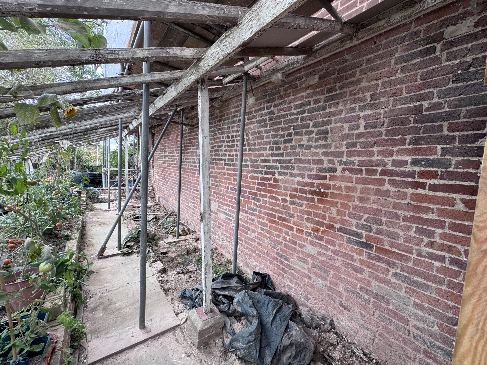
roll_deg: -3.3
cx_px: 244
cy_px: 182
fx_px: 197
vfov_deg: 85.7
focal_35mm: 14
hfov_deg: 102.1
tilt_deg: -4.4
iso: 50
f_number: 2.2
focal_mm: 2.22
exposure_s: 1/99
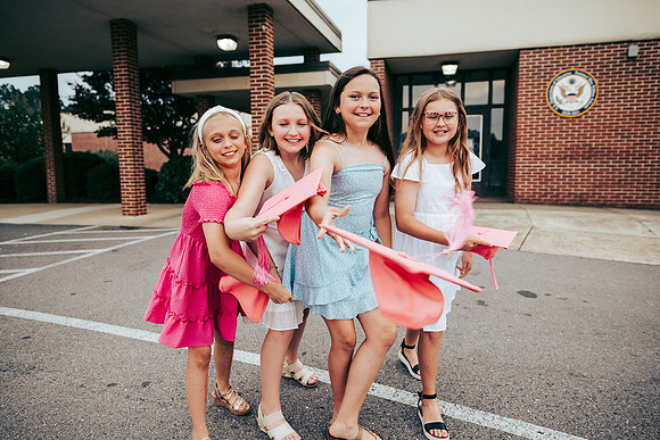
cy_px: 220
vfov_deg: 53.2
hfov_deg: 73.7
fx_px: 440
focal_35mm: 24
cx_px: 330
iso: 250
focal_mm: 24
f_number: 2.8
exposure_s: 1/320
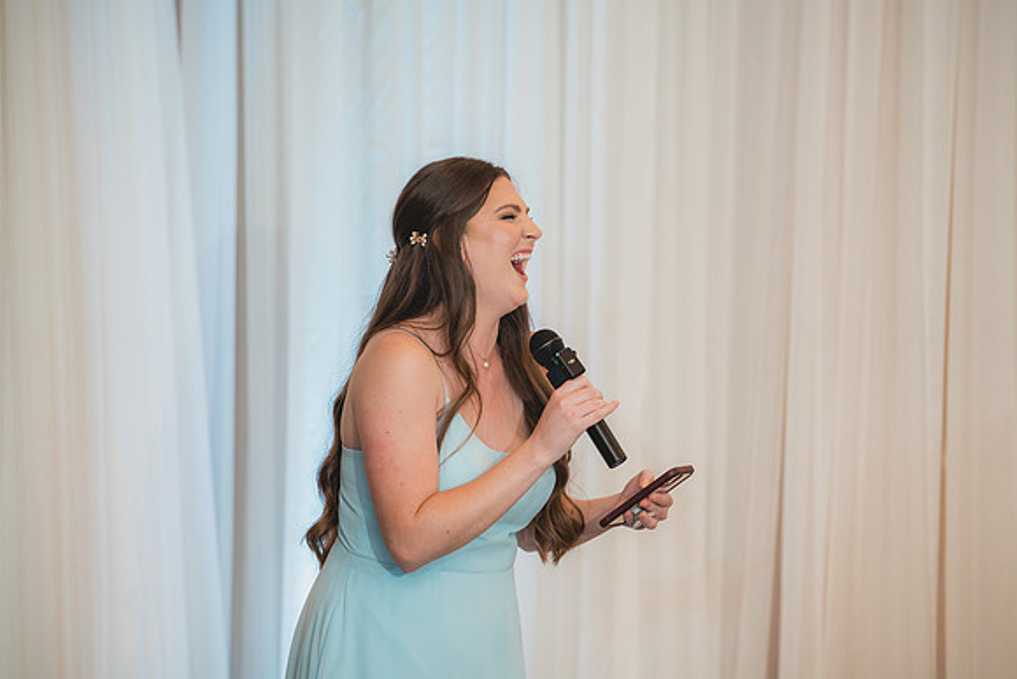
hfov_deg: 10.4
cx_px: 508
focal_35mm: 197
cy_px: 340
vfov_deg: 7.0
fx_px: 5566
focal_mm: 197
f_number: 2.8
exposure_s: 1/250
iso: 1000
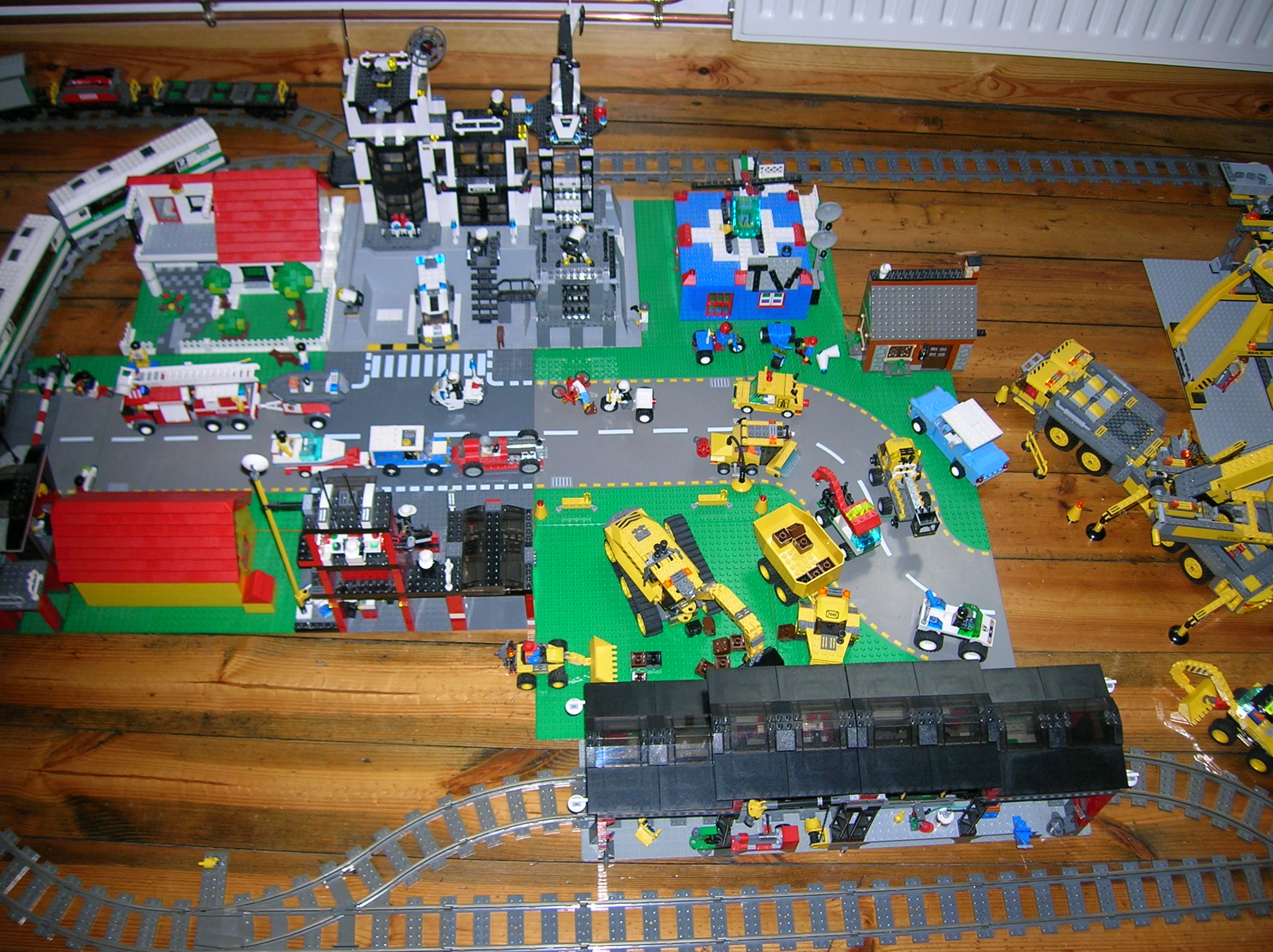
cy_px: 476
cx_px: 636
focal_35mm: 34
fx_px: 1249
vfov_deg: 41.7
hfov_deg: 54.0
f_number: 2.9
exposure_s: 1/60.1
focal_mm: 5.7
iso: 52
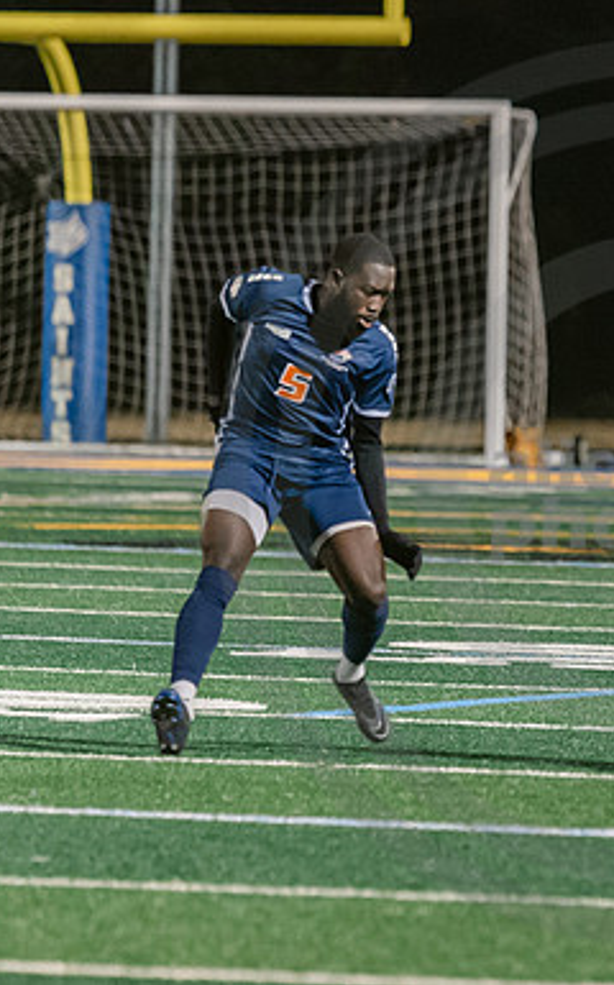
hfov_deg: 2.0
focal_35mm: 640
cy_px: 353
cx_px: 940
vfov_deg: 3.3
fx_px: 17167
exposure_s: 1/500
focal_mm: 190
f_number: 2.8
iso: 3200
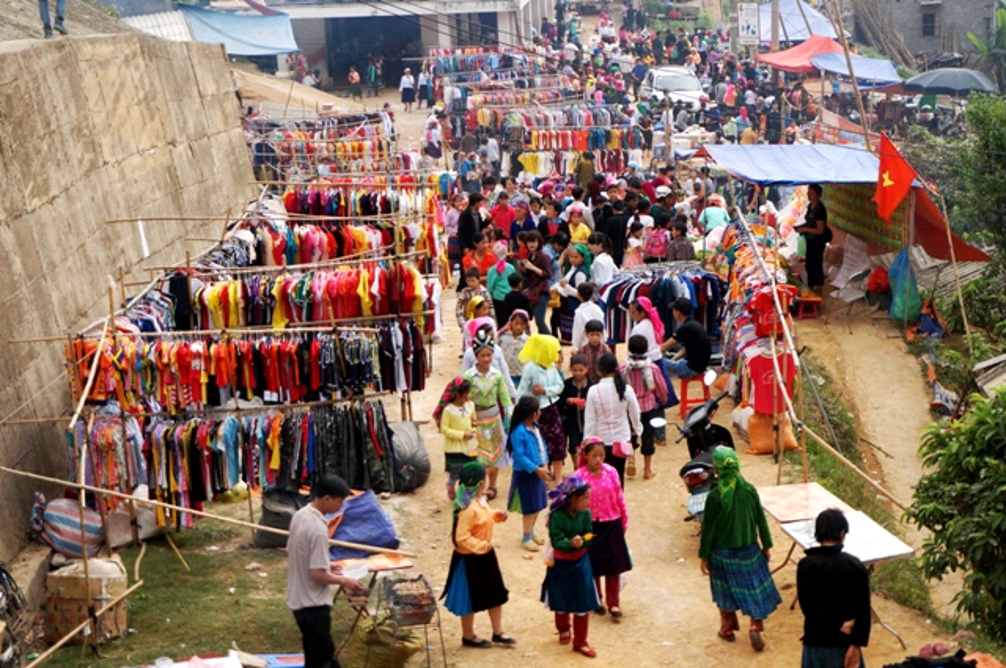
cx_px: 503
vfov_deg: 18.1
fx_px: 2093
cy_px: 334
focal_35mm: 75
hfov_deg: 27.0
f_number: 5.6
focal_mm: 50
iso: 1000
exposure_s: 1/2000
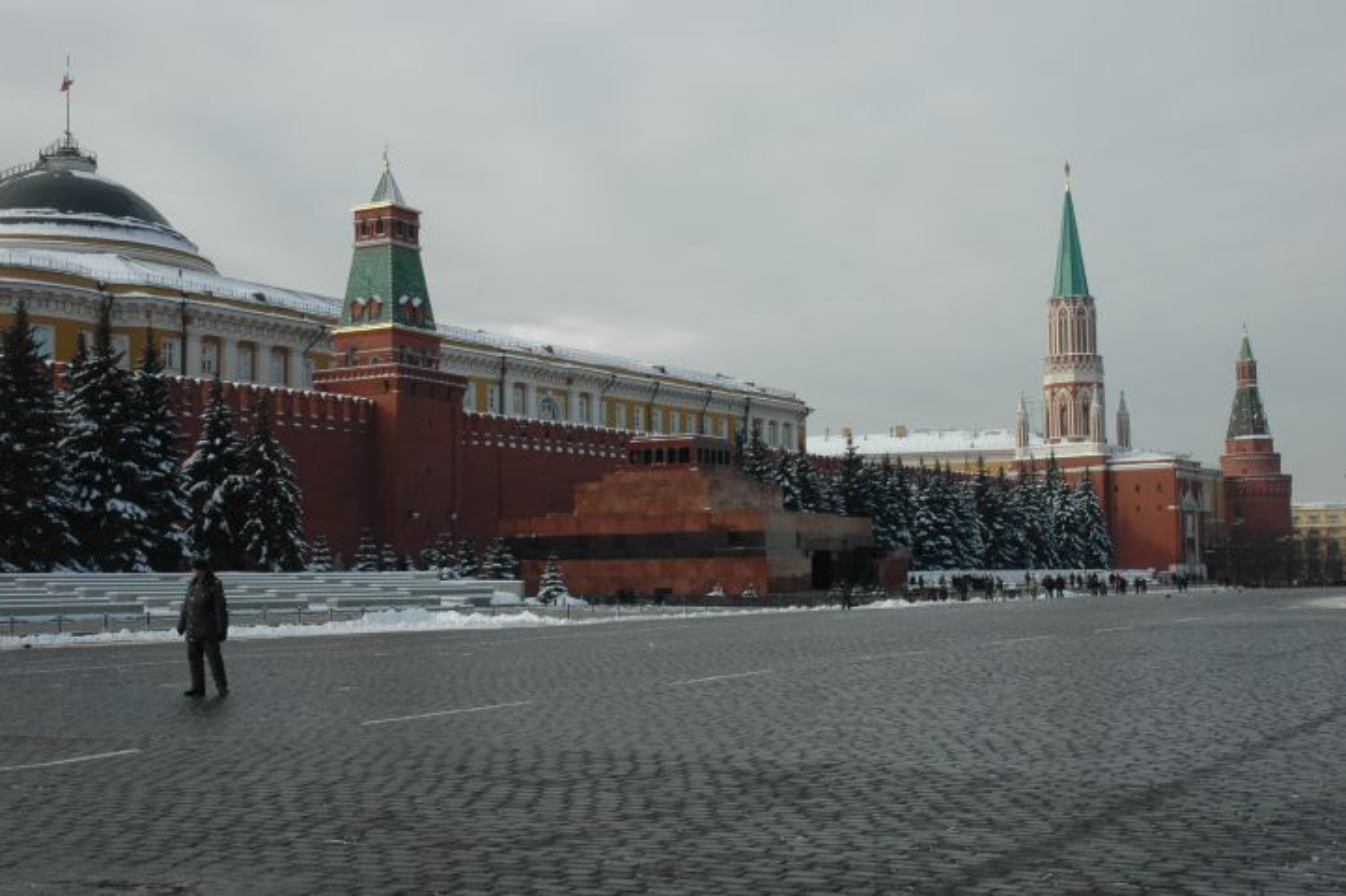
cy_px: 448
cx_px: 673
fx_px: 1738
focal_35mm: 46
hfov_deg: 42.3
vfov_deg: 28.9
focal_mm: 31
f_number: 16
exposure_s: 1/200
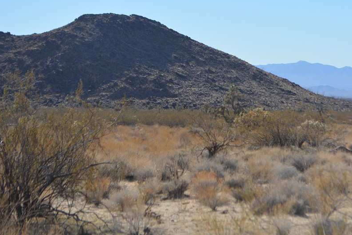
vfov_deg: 12.2
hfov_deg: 18.1
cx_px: 230
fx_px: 1102
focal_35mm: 113
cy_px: 85
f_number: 7.1
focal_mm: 55
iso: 400
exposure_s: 1/2000
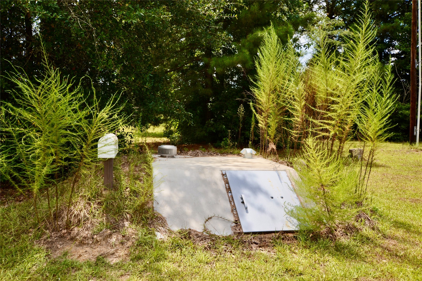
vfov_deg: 45.7
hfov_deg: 64.6
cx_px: 211
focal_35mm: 28
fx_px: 334
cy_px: 140
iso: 100
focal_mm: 19
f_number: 9
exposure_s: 1/200
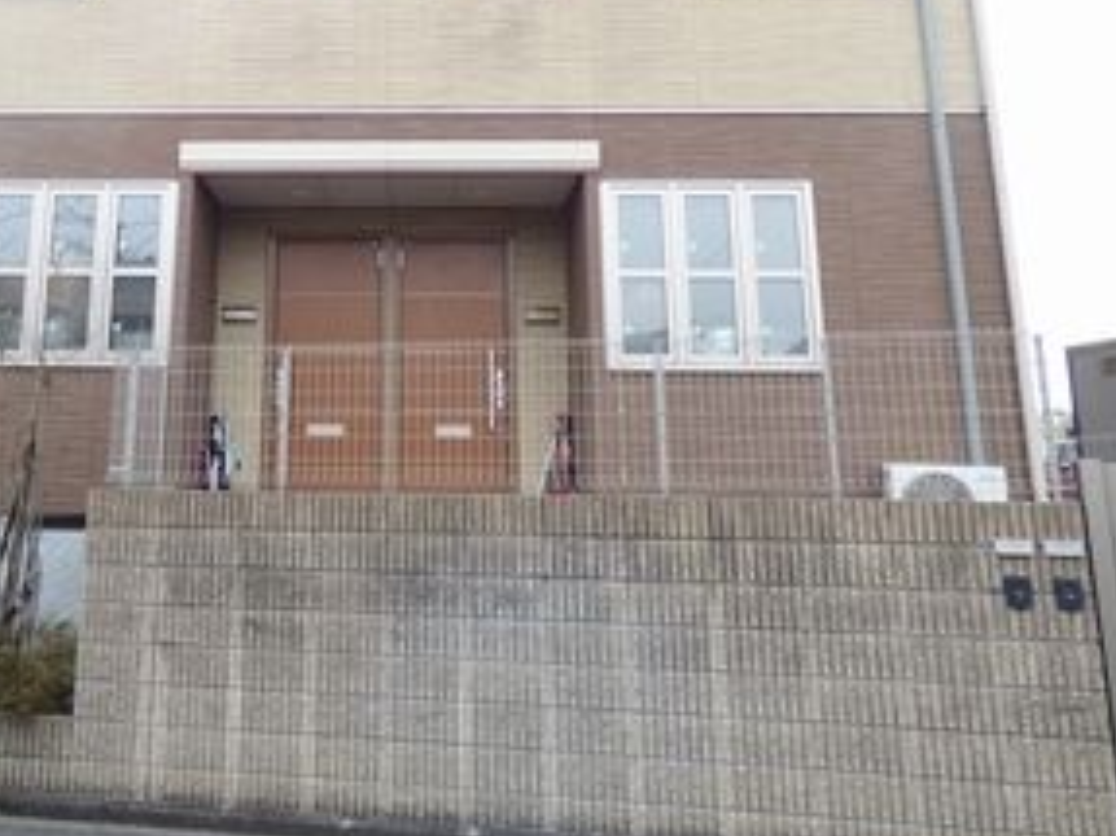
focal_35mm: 30
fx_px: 967
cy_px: 261
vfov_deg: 45.8
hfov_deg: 58.8
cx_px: 381
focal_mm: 3.58
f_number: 2.8
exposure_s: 1/320
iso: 100
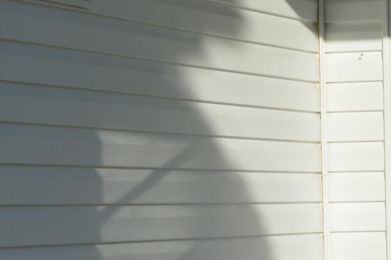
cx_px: 389
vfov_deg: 8.4
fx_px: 1780
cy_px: 158
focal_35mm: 164
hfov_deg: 12.4
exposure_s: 1/320
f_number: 9
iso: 100
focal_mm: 28
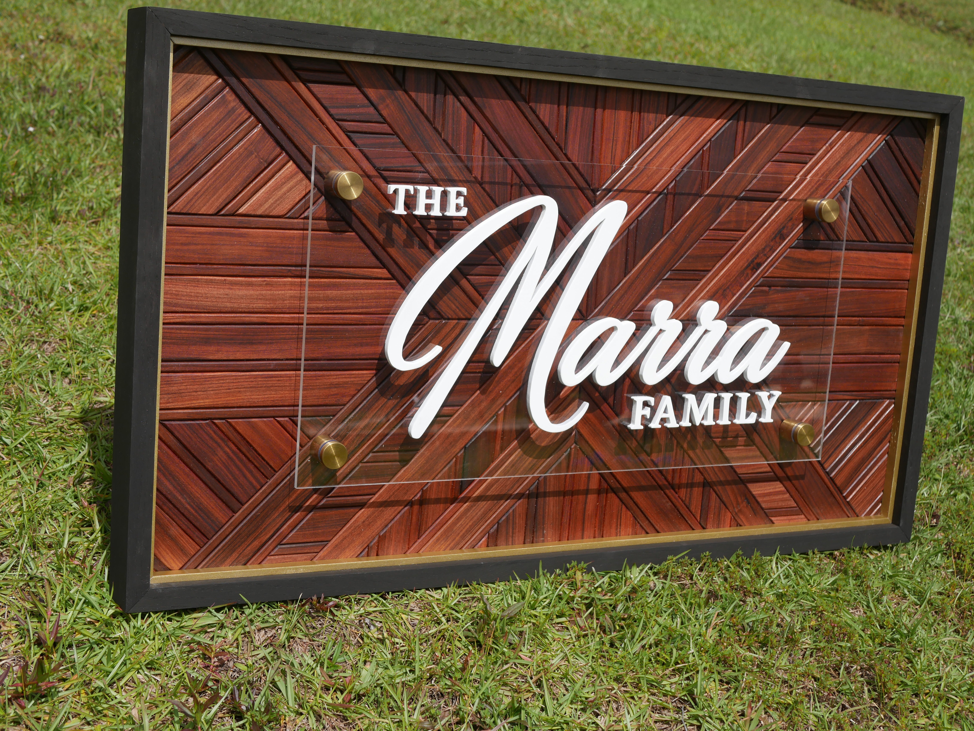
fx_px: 1407
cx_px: 487
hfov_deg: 38.2
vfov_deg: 29.1
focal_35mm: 50
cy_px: 366
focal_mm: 25
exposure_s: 1/1000
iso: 200
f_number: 5.6
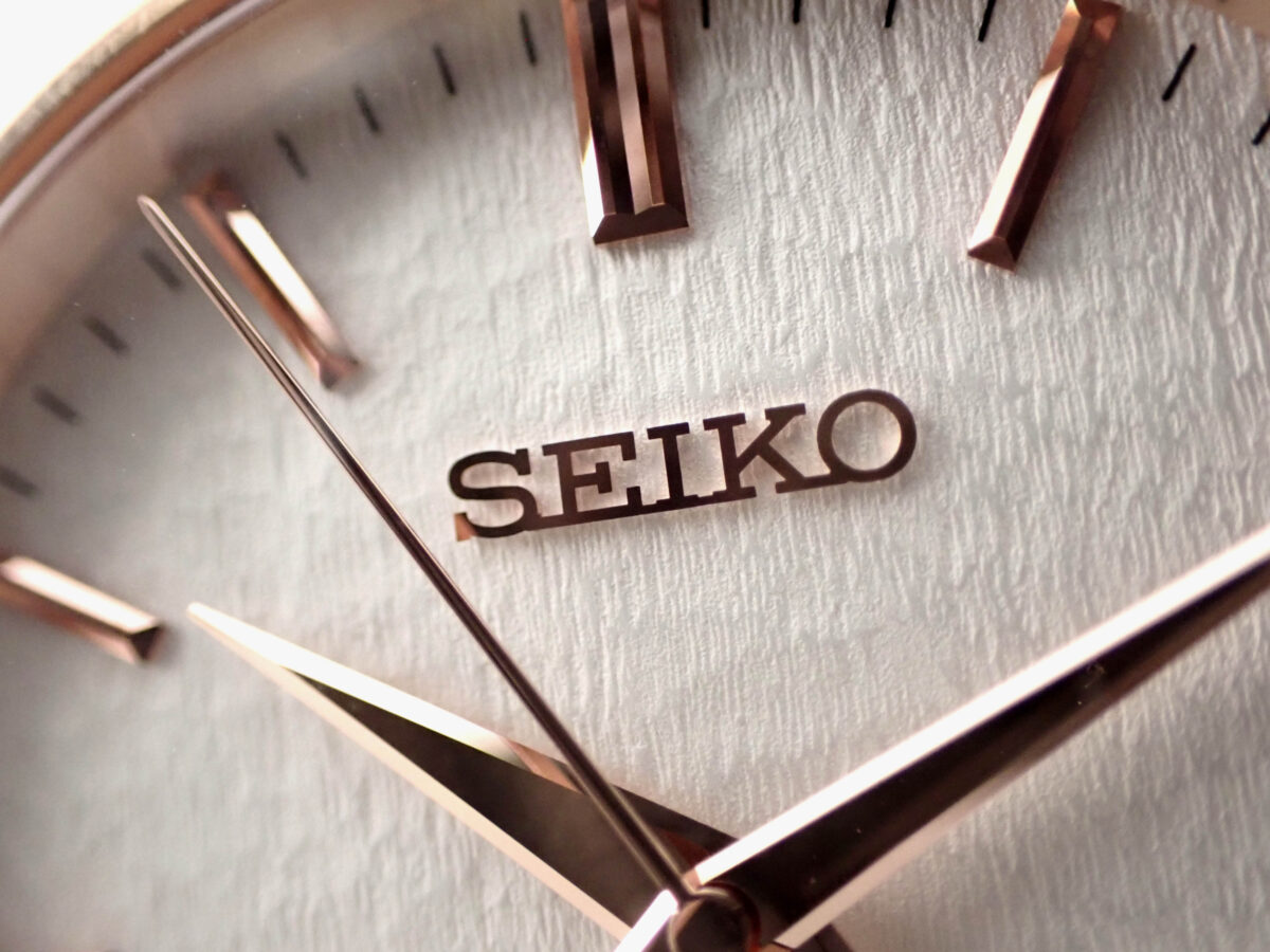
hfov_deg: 38.2
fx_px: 1834
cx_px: 635
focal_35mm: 50
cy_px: 476
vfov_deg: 29.1
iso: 800
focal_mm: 9.01
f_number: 3.2
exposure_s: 1/80
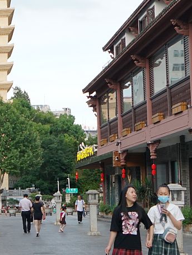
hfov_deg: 13.6
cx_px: -27
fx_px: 784
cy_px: 80
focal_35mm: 106
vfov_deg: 18.5
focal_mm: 28
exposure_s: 1/320
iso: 640
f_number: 4
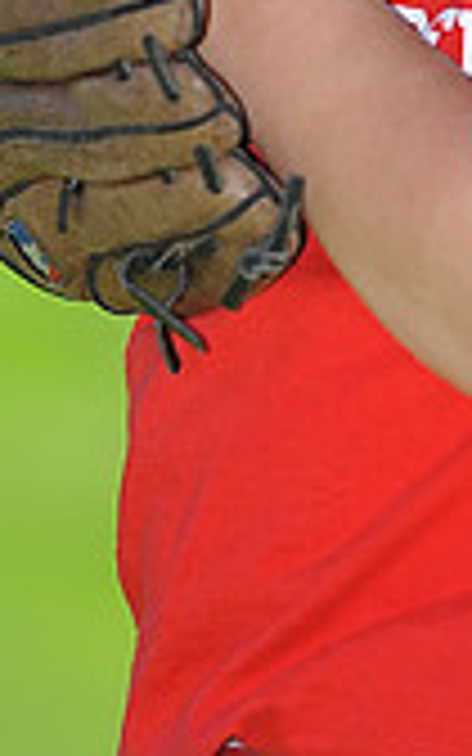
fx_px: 14510
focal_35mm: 705
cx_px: 418
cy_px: -374
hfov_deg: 1.9
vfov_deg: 3.0
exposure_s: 1/640
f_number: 4.5
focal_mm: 200
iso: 200
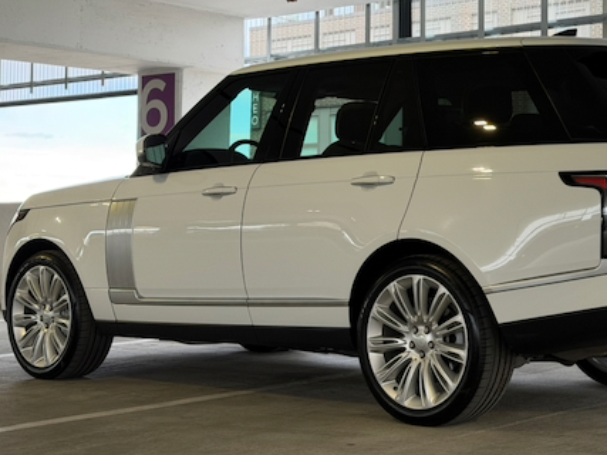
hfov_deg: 26.9
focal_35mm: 72
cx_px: 412
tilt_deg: +2.7
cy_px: 156
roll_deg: -0.3
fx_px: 1262
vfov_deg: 20.4
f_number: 1.78
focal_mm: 6.76
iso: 50
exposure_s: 1/159
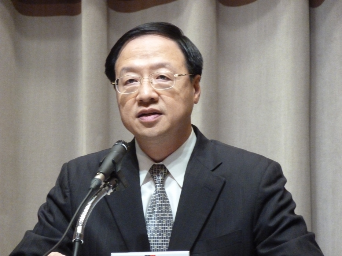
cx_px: 171
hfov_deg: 6.6
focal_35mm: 300
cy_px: 128
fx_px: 2964
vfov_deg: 5.0
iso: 800
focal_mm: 49.2
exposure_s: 1/50
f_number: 4.9
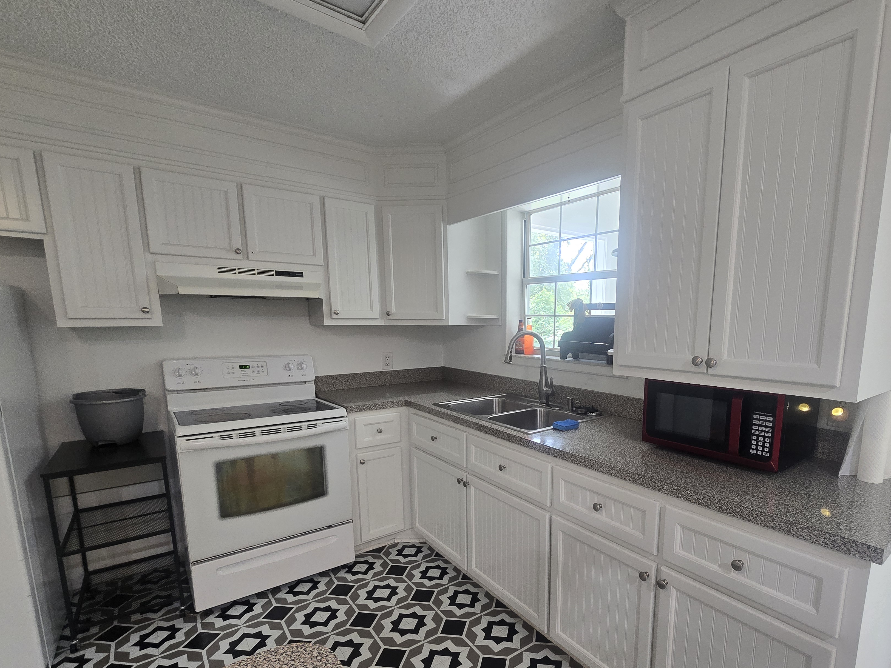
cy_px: 393
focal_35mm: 16
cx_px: 514
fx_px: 412
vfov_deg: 77.4
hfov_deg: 93.8
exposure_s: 1/60
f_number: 2.2
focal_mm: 2.2
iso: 250
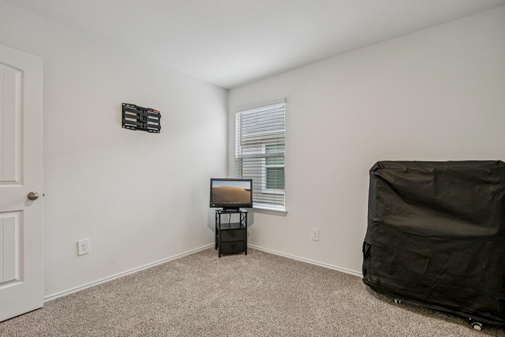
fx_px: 210
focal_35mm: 15
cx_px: 252
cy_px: 168
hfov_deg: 100.4
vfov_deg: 77.3
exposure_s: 1/20
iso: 400
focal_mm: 10
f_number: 8
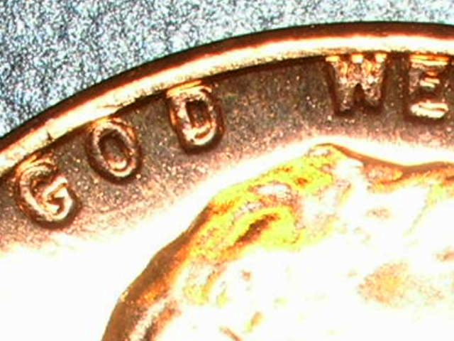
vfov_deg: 27.0
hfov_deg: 35.5
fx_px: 708
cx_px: 227
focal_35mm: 54
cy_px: 170
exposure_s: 1/60.1
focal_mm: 9
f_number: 5.7
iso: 50
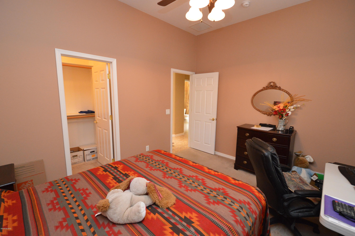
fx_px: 148
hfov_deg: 100.4
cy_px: 118
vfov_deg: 77.2
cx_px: 178
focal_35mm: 15
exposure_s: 1/60
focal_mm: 10
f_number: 3.5
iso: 2000
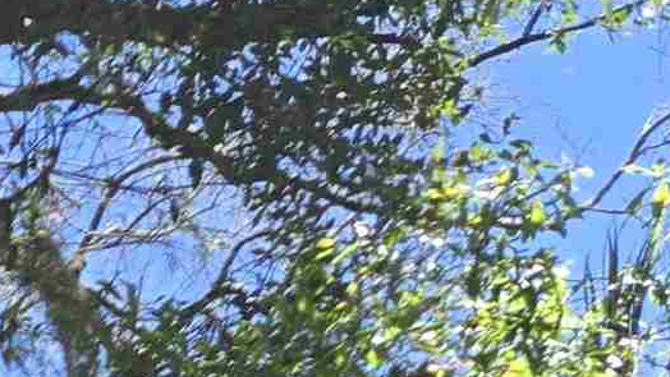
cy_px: 1456
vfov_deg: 6.7
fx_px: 2612
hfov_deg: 12.5
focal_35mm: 147
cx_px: -748
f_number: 1.8
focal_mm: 5.4
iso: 25
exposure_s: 1/416
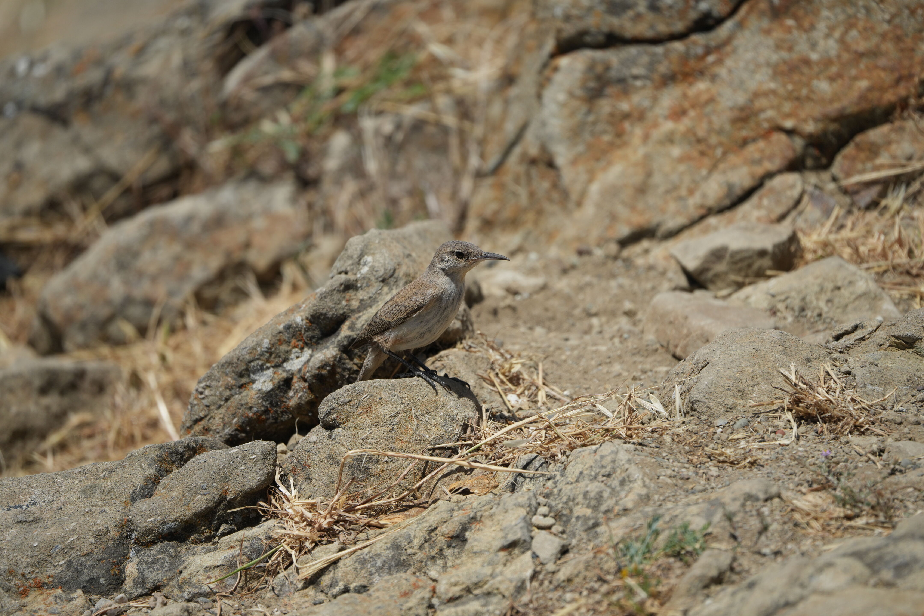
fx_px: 10266
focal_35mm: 400
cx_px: 462
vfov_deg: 3.4
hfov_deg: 5.2
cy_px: 308
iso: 320
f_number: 6.3
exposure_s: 1/2000
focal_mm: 400
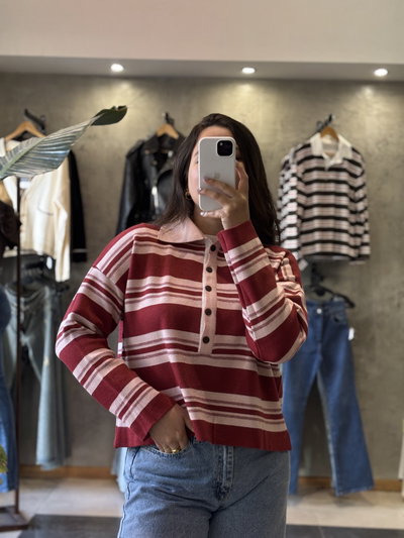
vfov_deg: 36.8
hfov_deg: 28.0
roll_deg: -2.2
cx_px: 202
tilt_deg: -17.5
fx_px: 809
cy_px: 269
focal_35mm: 52
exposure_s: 1/50
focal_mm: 5.96
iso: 50
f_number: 1.6
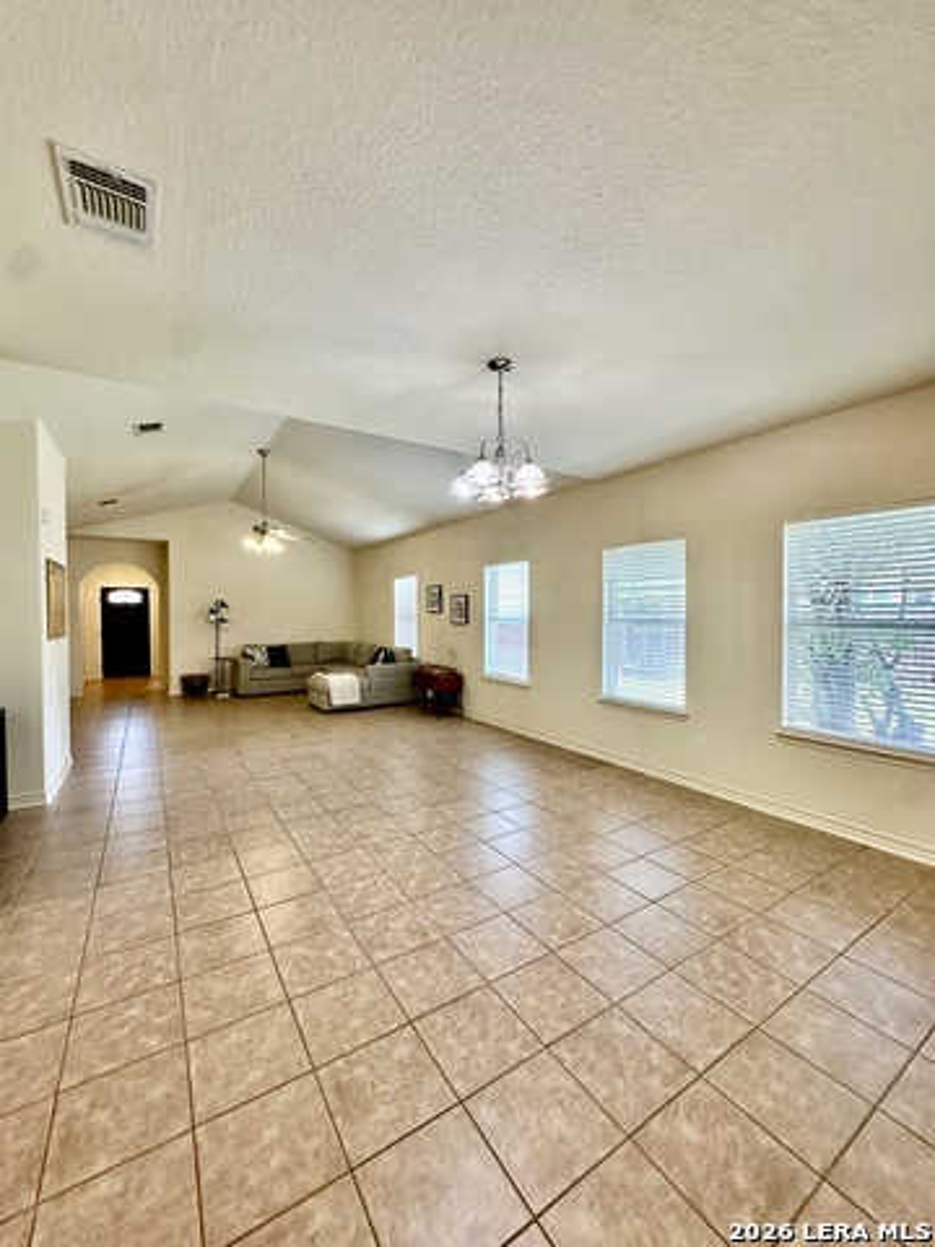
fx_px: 504
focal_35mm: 14
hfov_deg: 85.7
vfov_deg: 102.1
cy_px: 624
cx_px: 468
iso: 160
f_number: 2.2
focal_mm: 2.22
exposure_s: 1/120
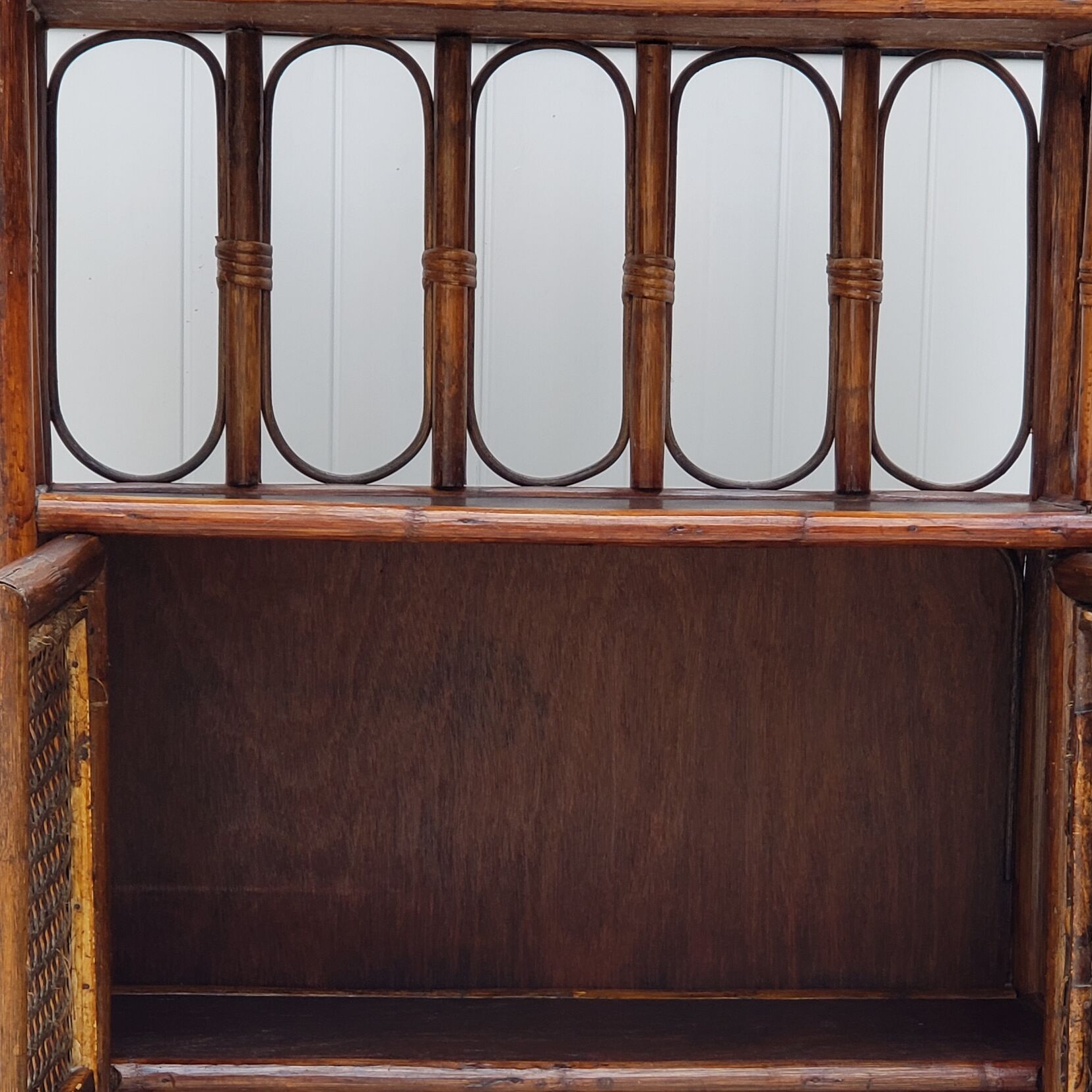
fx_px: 3997
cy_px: 878
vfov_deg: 15.5
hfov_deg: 15.6
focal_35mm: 112
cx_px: 606
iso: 40
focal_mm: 6
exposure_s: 1/120
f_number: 2.4
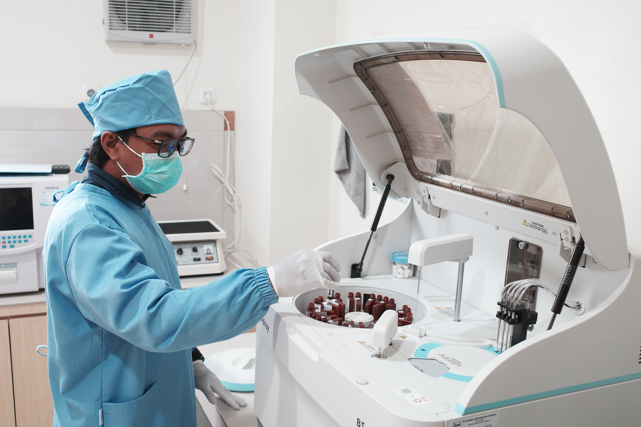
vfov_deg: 37.9
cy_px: 214
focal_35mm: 35
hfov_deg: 54.4
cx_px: 320
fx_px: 623
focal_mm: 18.3
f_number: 3.2
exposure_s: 1/25
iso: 400
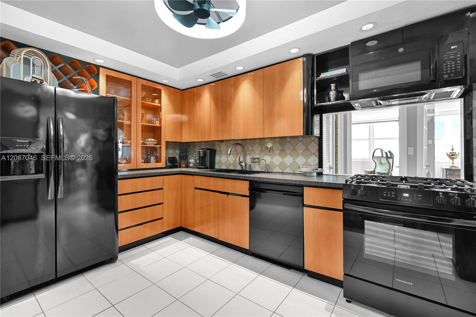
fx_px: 198
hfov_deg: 100.4
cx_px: 238
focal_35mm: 15
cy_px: 158
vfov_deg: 77.3
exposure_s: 1/15
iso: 250
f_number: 4
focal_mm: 15
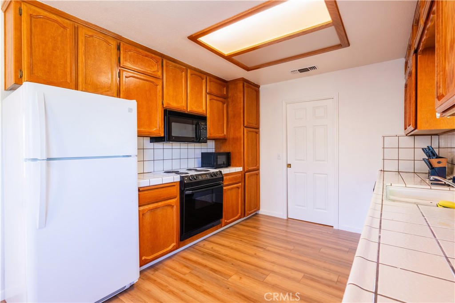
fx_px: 215
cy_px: 152
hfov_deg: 93.3
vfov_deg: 70.4
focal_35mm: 17
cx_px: 228
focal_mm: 17
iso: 400
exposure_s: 1/60
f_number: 8
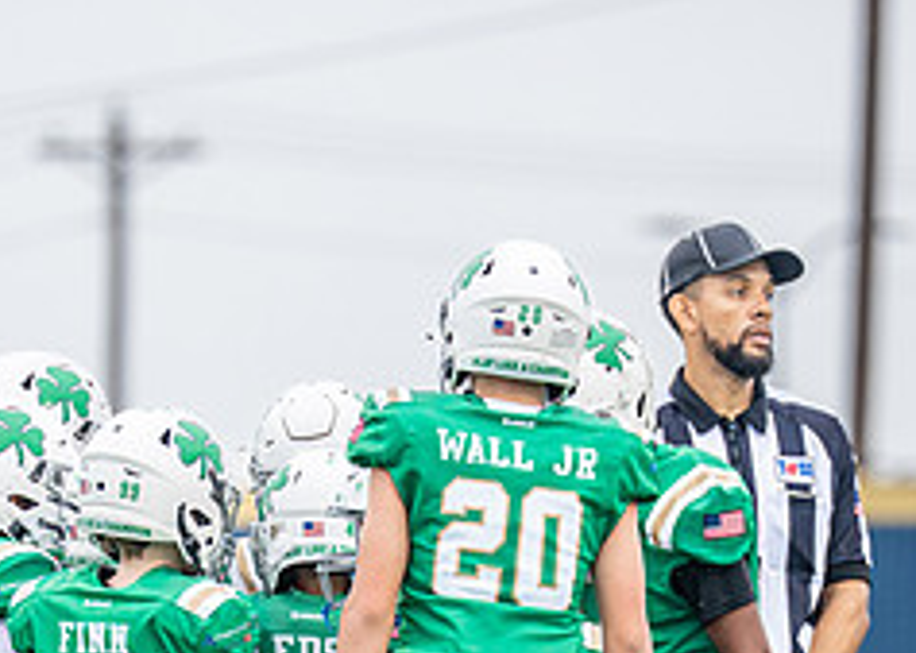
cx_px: 464
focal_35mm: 628
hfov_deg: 3.2
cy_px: 767
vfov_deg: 2.3
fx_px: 16328
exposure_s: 1/1000
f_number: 2.8
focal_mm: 200
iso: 500
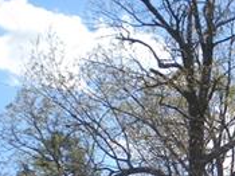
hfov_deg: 13.7
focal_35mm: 139
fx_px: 943
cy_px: 269
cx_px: 294
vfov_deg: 10.3
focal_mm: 6.3
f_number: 4.6
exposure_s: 1/391
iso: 64
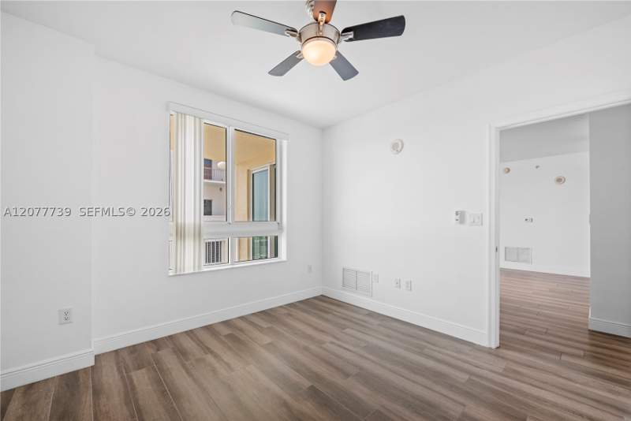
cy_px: 210
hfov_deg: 104.2
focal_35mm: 14
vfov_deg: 81.3
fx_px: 245
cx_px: 316
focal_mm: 14
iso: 200
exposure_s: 1/20
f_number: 8
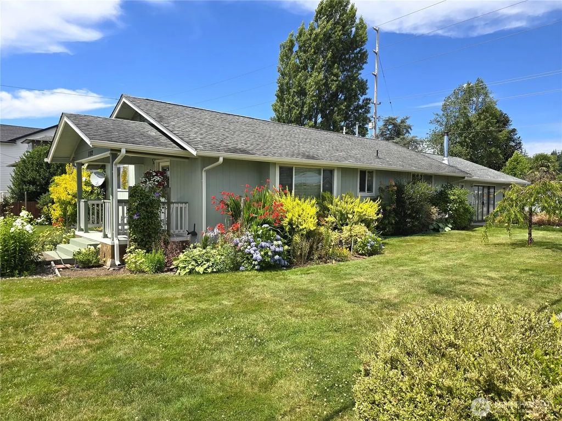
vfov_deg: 58.9
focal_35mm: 23
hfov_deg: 73.9
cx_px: 281
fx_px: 373
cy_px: 210
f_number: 1.7
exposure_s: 1/730
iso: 12
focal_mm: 6.3
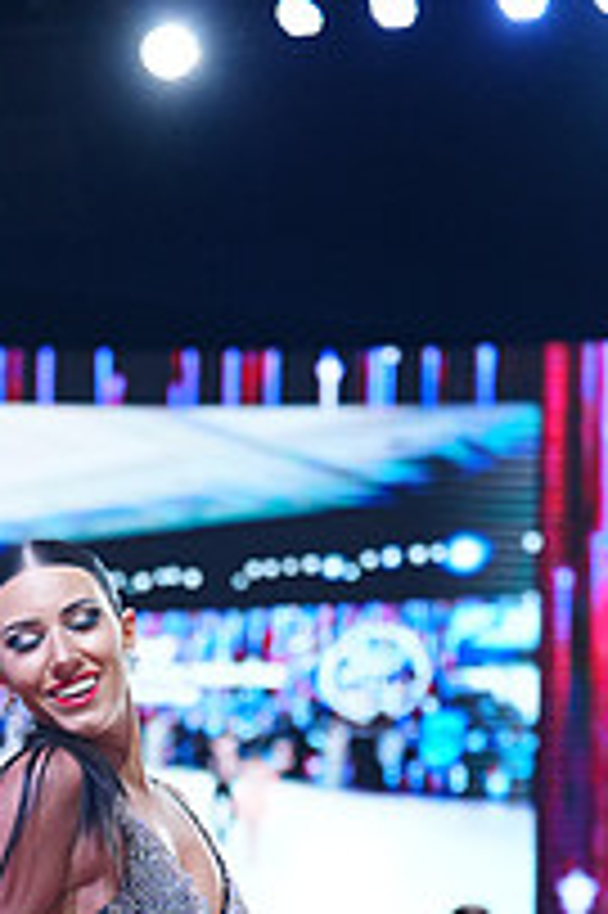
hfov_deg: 6.8
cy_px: 1153
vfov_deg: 10.1
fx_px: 5075
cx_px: 29
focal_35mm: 200
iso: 2000
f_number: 2.8
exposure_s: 1/500
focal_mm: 70
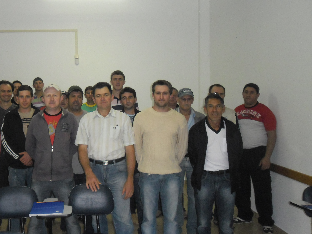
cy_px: 108
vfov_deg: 35.9
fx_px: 361
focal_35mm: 40
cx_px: 89
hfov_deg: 45.6
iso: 400
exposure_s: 1/45
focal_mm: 4.9
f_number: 3.5
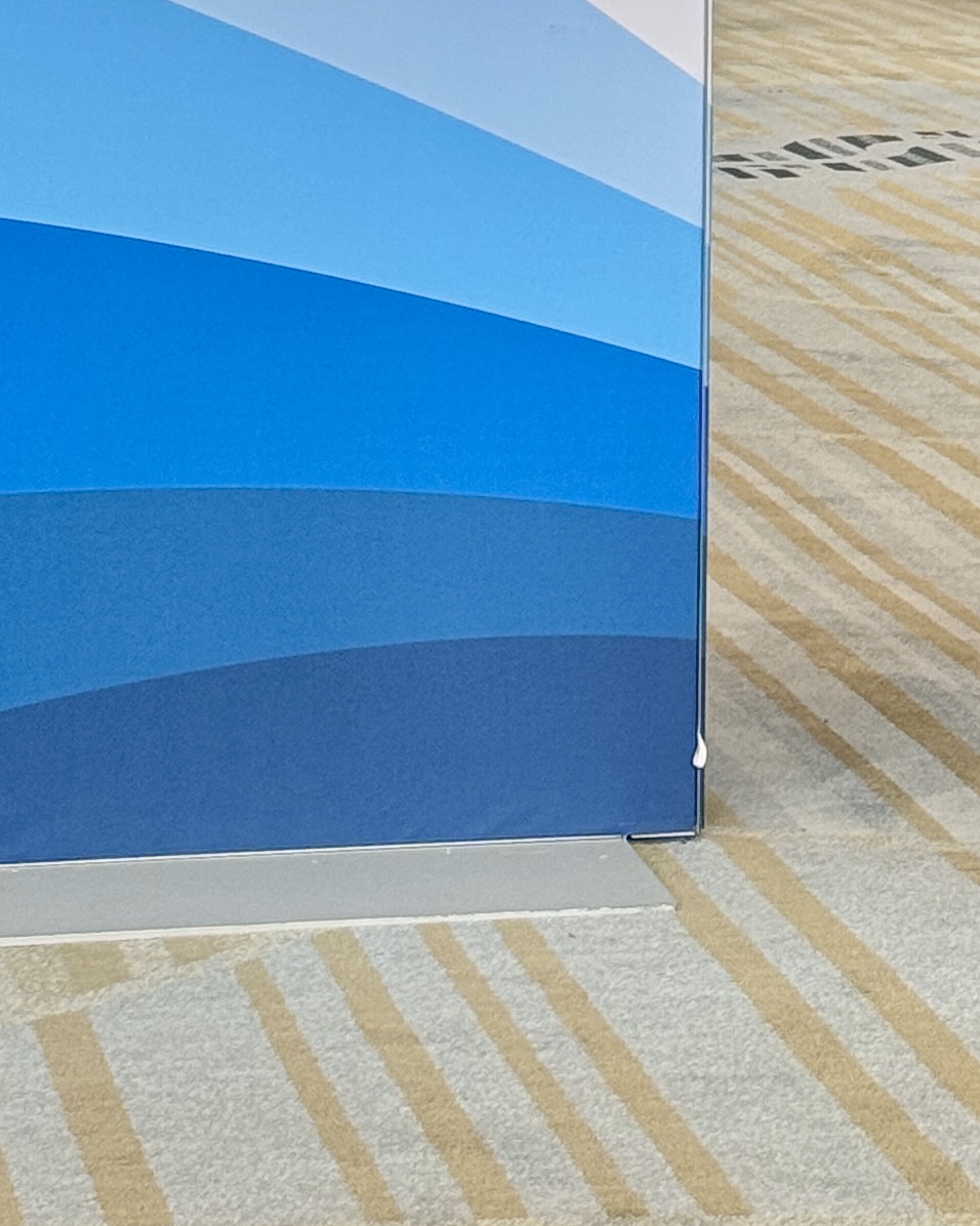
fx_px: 5731
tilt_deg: +4.4
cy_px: -776
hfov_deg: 9.7
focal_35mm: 158
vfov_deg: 11.5
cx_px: 907
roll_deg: -0.8
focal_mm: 6.76
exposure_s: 1/60
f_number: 1.78
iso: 100
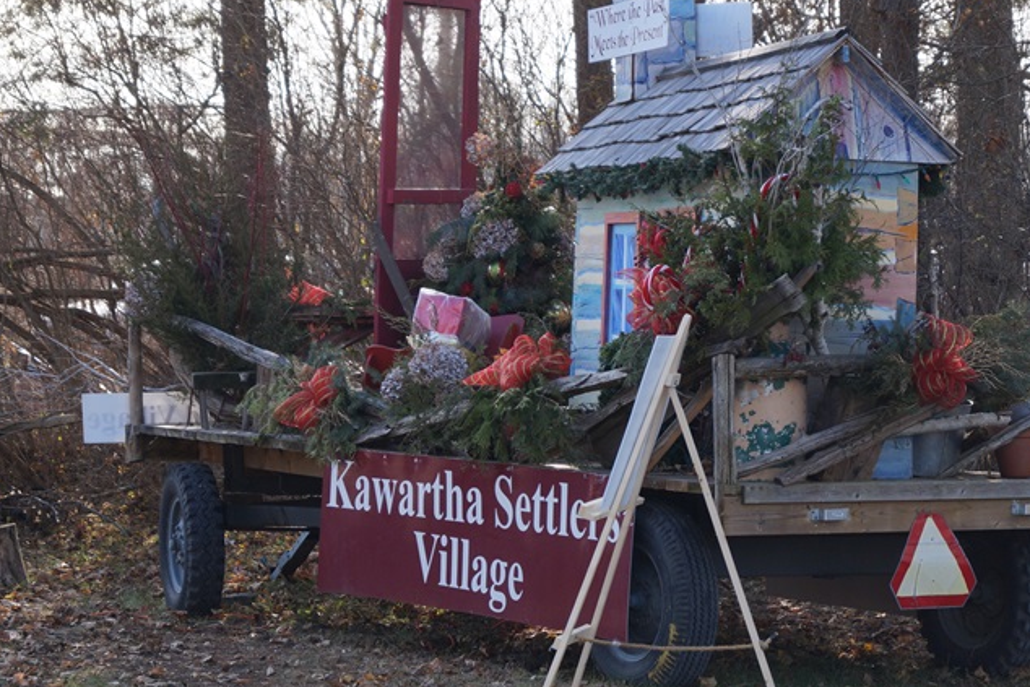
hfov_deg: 16.9
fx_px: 3463
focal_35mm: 121
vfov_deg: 11.3
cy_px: 353
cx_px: 559
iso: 160
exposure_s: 1/160
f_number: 5.6
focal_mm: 50
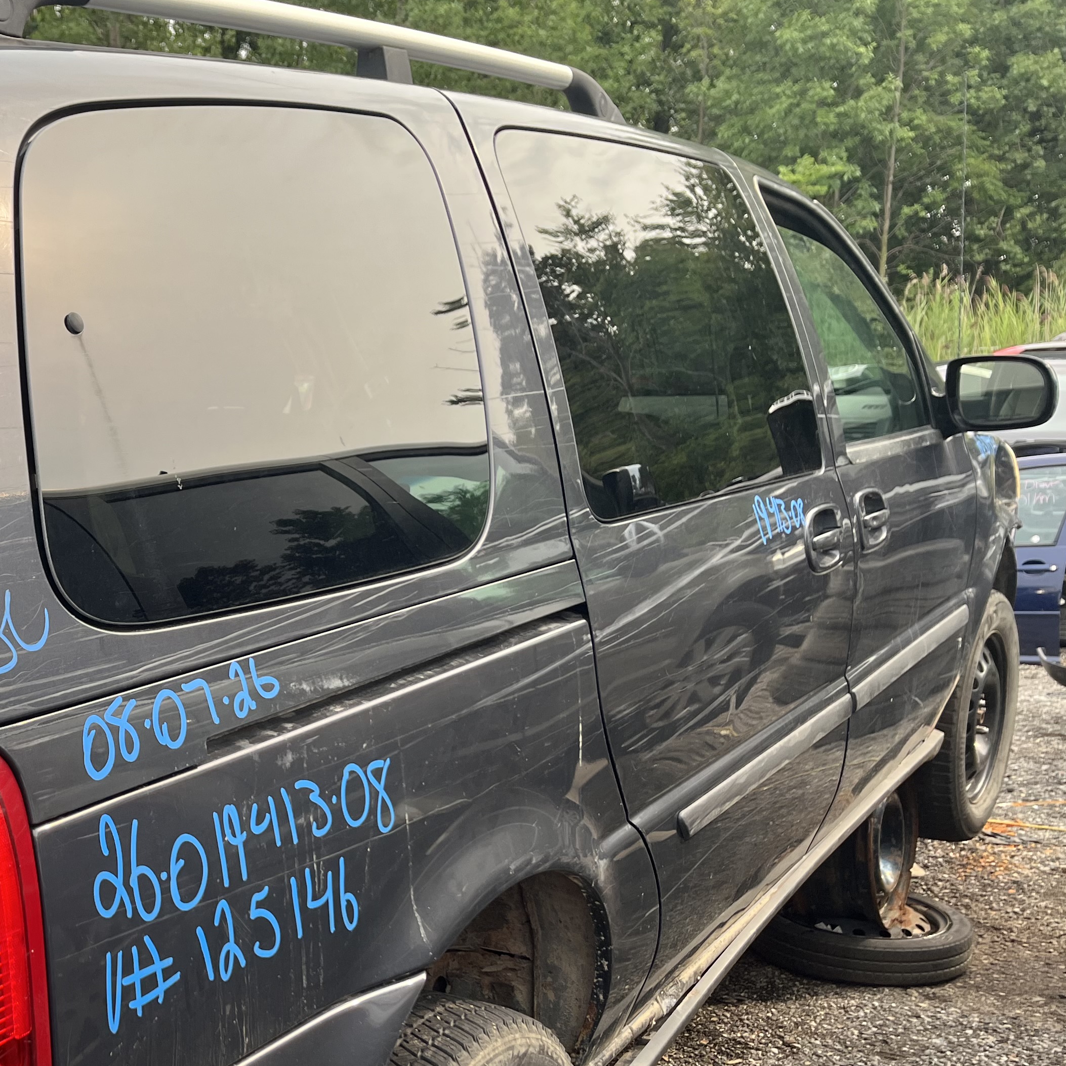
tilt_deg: -9.2
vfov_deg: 37.9
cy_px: 711
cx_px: 89
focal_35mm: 44
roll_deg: +2.3
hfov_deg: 35.8
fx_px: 1533
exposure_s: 1/440
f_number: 1.6
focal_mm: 5.1
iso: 50
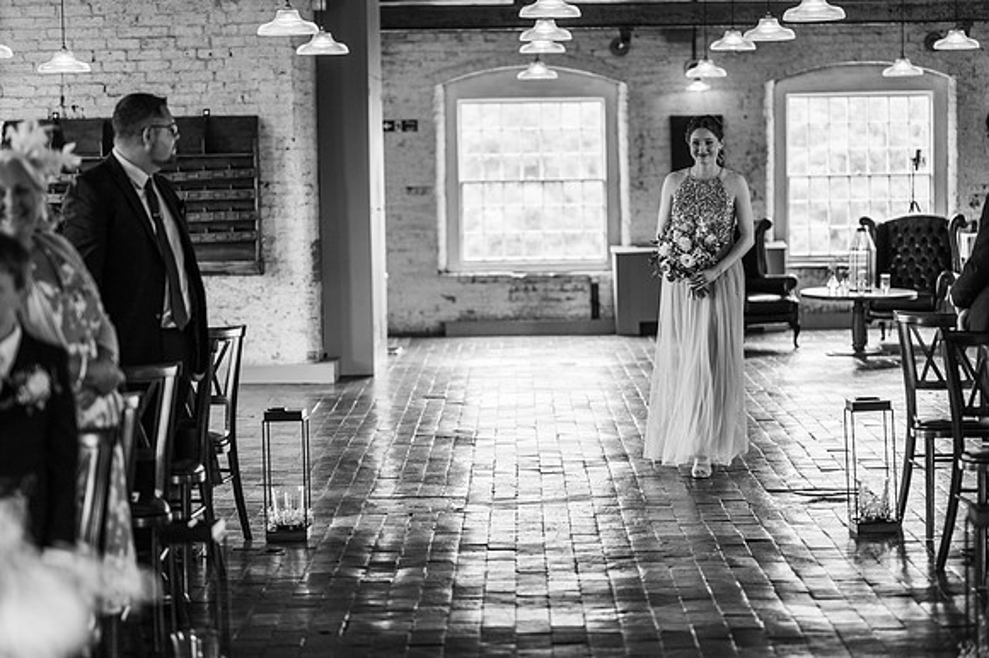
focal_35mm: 85
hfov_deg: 23.9
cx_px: 494
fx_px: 2334
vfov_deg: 16.1
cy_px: 329
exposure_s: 1/250
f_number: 1.8
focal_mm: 85
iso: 100
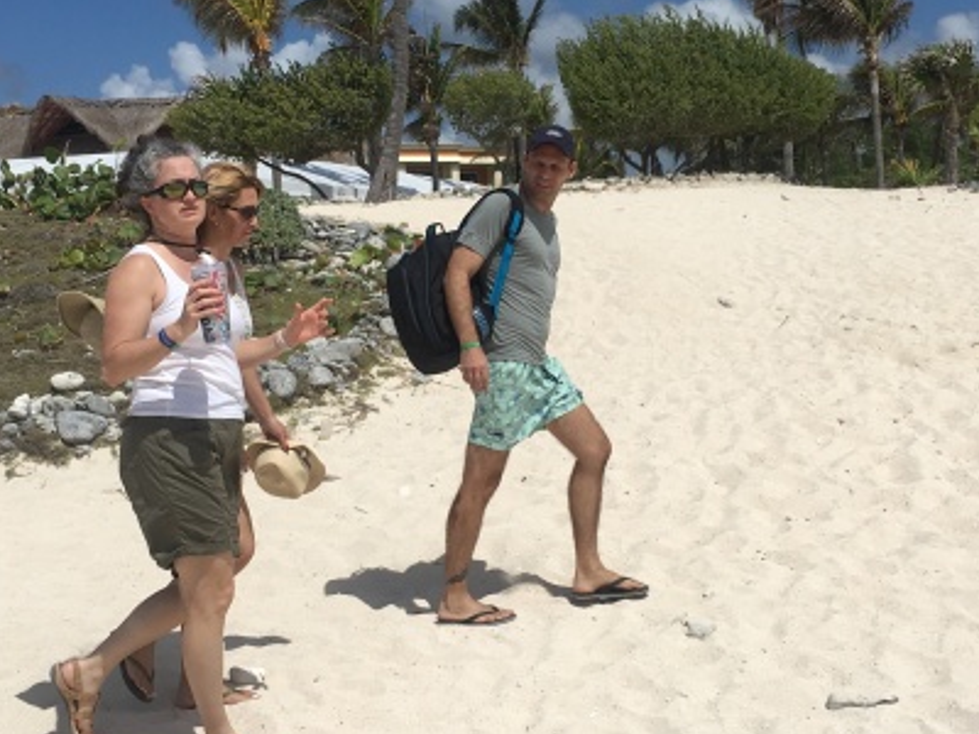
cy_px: 284
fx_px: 1640
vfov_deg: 25.2
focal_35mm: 58
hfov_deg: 33.2
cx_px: 485
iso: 25
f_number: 2.2
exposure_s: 1/4525
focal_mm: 4.15
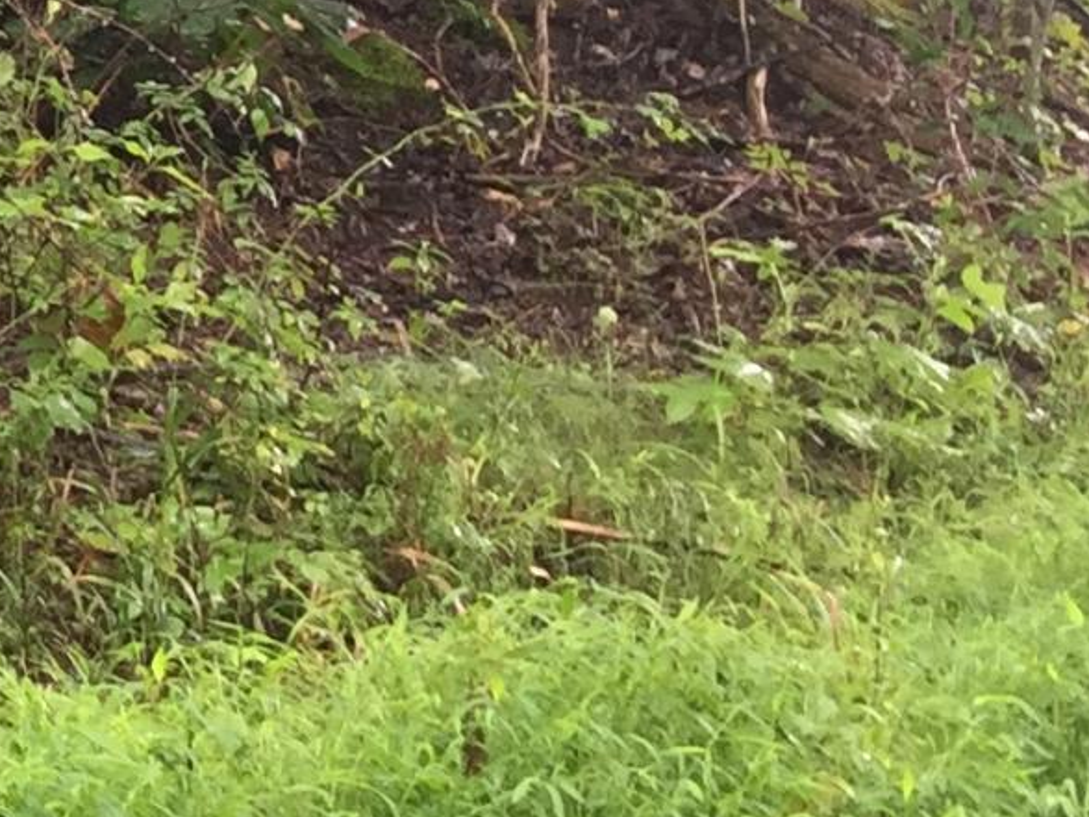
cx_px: -1489
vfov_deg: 9.9
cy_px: -119
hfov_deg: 11.2
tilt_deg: +4.0
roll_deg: +1.1
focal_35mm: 148
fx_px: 4656
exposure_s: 1/40
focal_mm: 4.15
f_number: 2.2
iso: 32
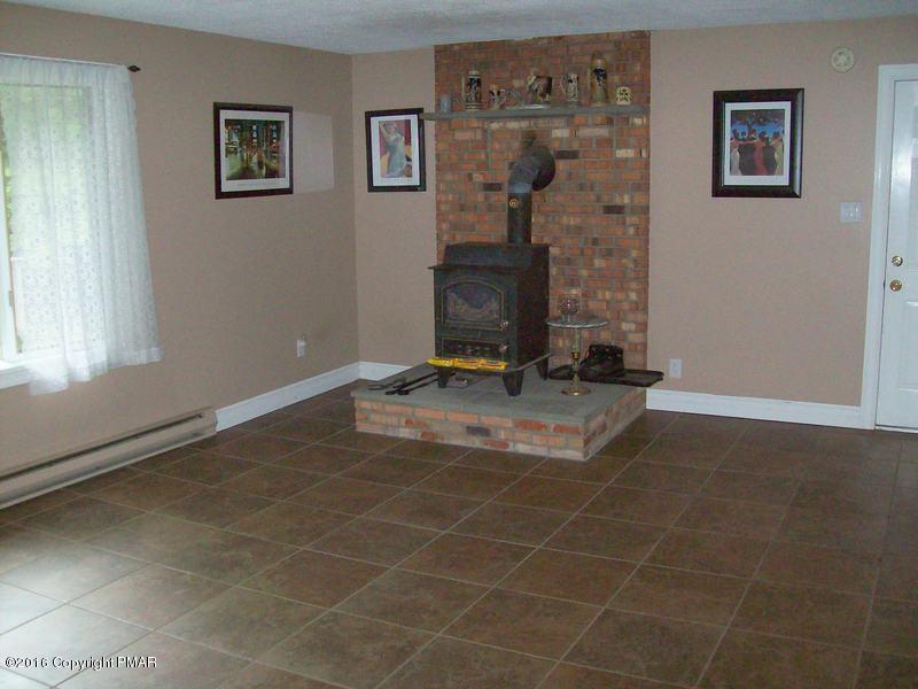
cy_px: 344
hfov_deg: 51.4
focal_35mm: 36
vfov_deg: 39.7
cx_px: 459
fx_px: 955
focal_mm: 6
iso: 200
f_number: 2.7
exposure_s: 1/64
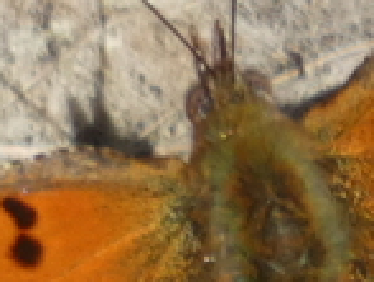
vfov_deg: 0.2
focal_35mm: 6942
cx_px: 533
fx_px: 75187
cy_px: 330
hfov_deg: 0.3
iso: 80
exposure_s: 1/200
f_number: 5.9
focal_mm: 215
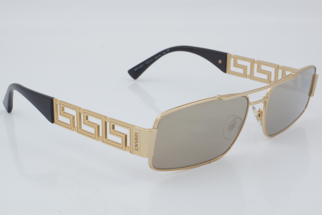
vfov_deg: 18.2
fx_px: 671
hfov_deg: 27.0
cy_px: 108
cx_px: 161
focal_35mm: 75
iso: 100
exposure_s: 1/3
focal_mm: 50
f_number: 32
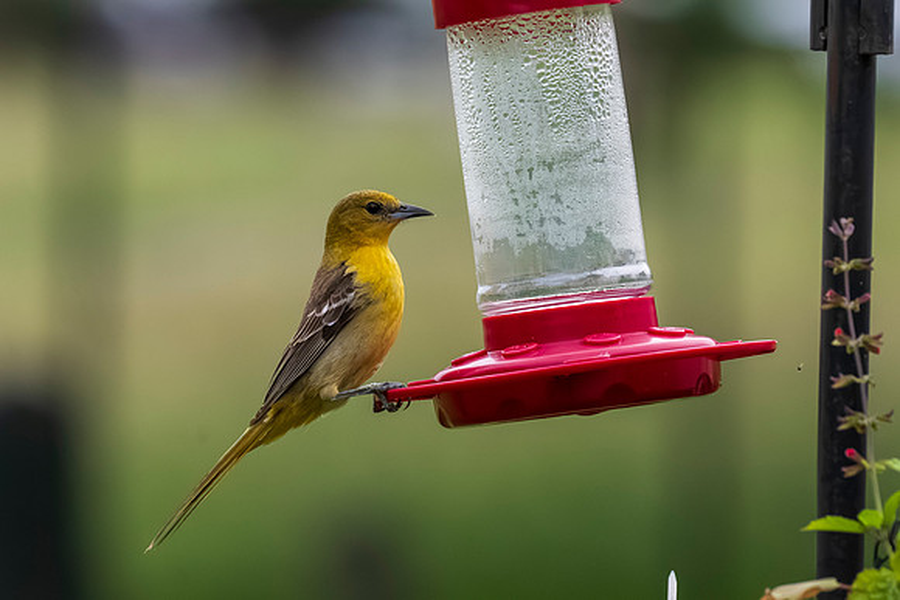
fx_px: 20495
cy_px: 302
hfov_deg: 2.5
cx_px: 395
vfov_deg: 1.7
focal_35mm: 820
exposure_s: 1/2500
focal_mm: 400
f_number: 9
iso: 4000
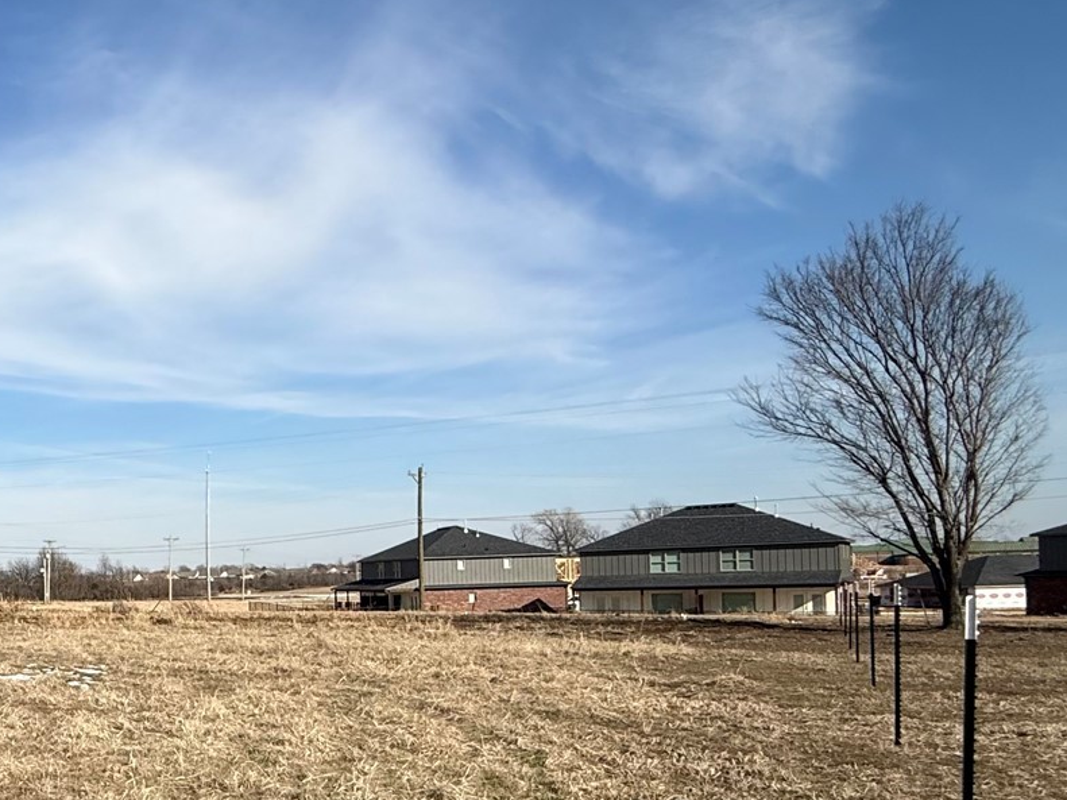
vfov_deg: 40.7
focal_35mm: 34
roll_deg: +2.1
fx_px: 1048
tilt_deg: +0.9
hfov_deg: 41.2
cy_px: 595
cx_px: -148
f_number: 2.2
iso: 50
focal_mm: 2.22
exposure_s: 1/3125
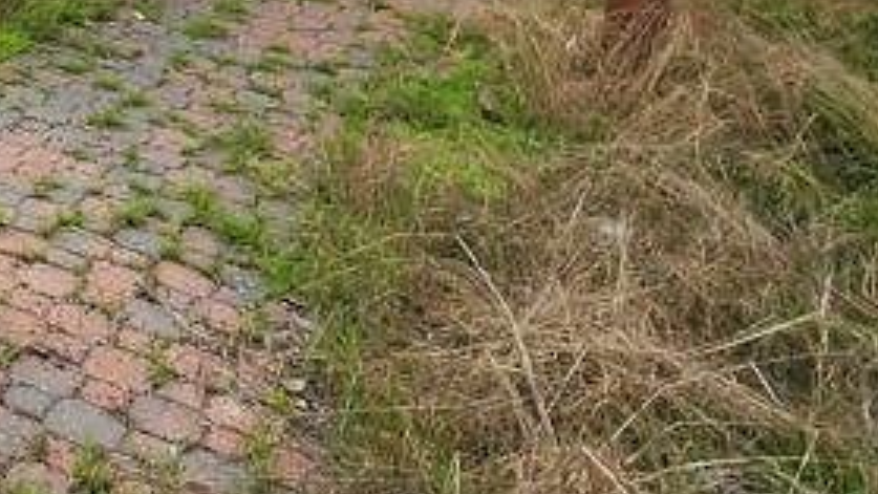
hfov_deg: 28.9
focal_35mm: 52
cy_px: -390
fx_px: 1211
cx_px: -368
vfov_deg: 18.3
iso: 50
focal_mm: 2.2
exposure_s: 1/1117
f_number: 2.2
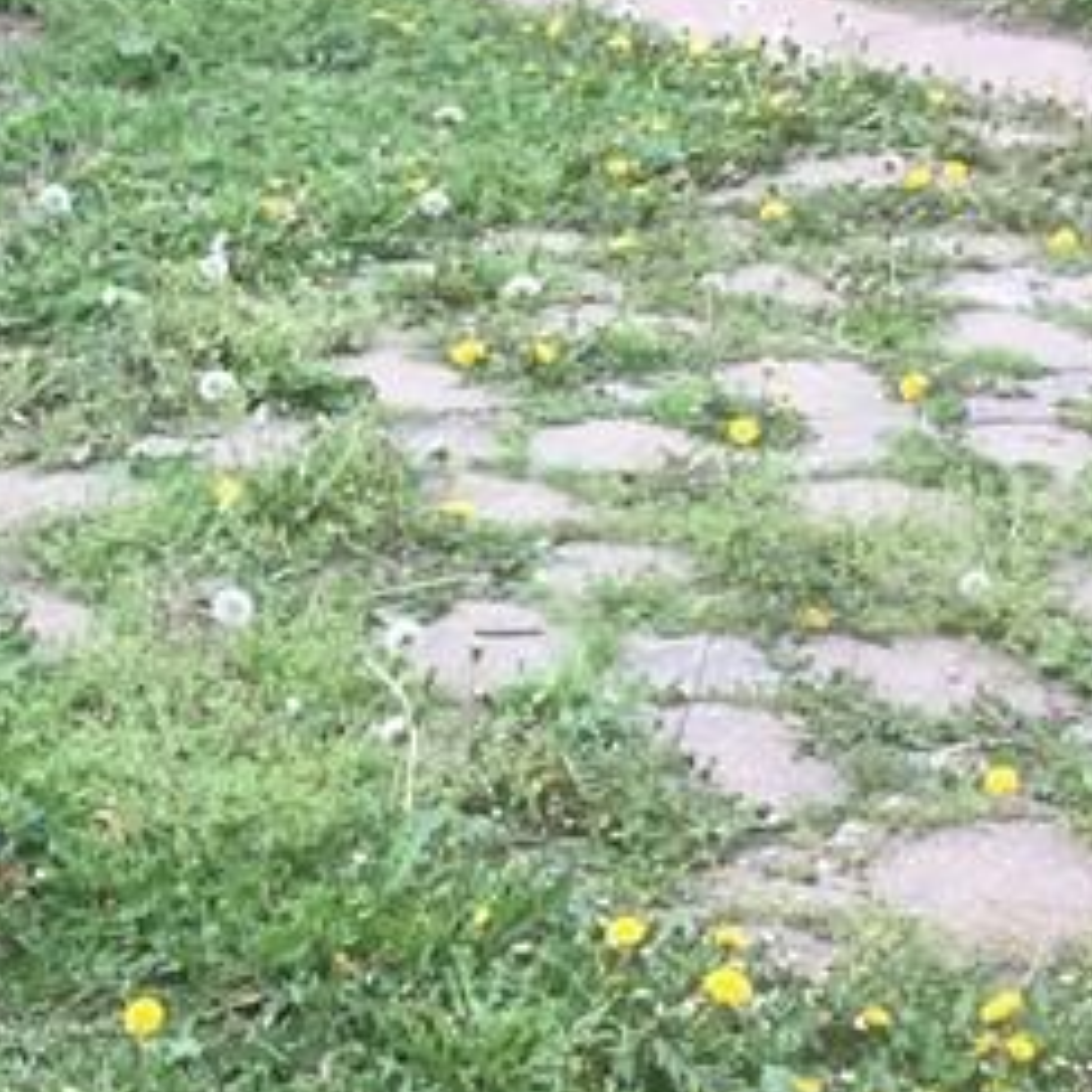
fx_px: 4104
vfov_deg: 15.1
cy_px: 363
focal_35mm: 115
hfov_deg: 14.9
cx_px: 45
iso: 40
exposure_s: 1/120
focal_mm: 3.3
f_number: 2.4
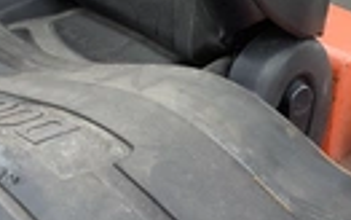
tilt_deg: -18.0
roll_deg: +1.1
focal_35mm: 100
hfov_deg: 20.7
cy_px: -32
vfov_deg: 12.8
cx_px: 107
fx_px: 957
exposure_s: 1/100
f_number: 2.4
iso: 40
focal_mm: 3.3
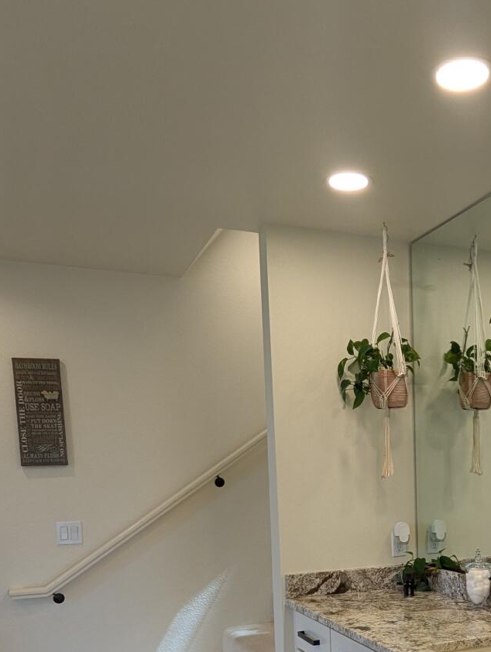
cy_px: 544
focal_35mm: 38
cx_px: 401
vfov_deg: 45.8
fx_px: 717
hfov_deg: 36.4
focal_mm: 2.35
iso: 47
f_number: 2.2
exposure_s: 1/60
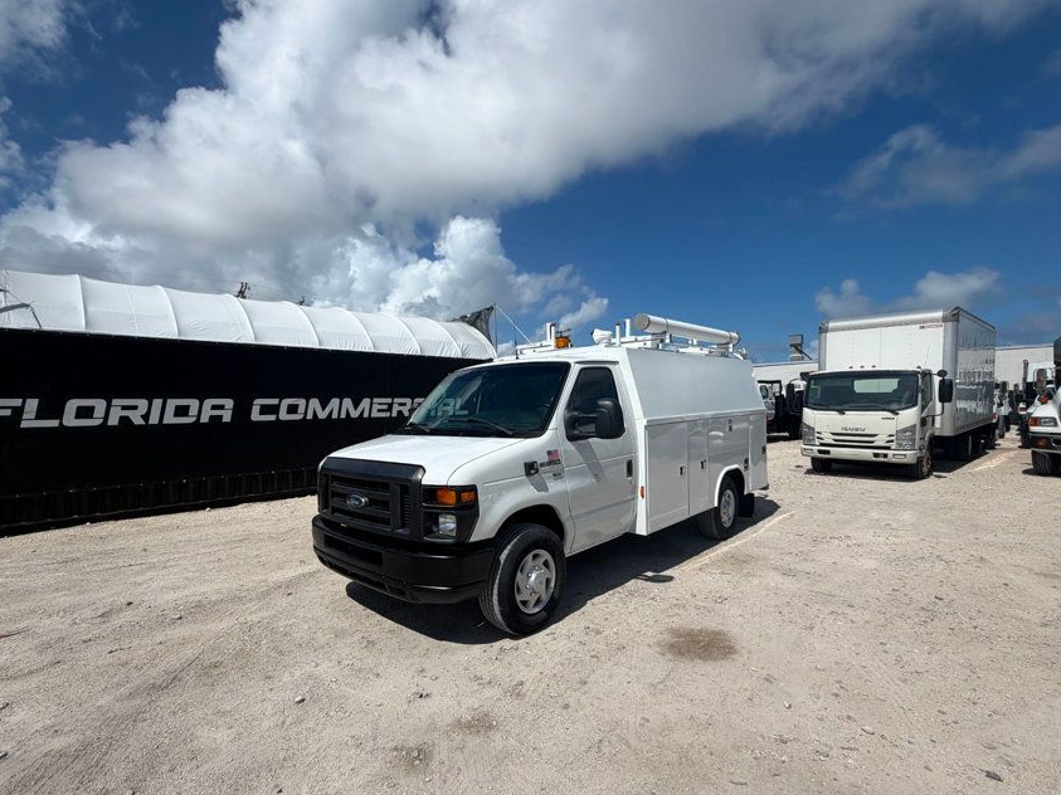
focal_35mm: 17
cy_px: 423
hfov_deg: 90.9
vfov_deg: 74.6
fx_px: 521
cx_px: 488
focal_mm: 2.22
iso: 25
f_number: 2.2
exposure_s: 1/2410
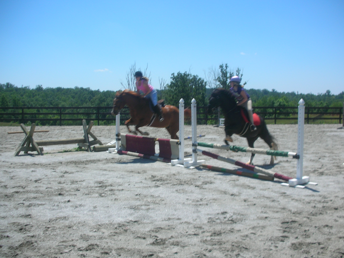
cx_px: 172
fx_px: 457
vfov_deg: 31.5
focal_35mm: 46
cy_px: 129
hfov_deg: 41.2
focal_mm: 7.7
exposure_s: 1/91.3
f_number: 9.9
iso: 50
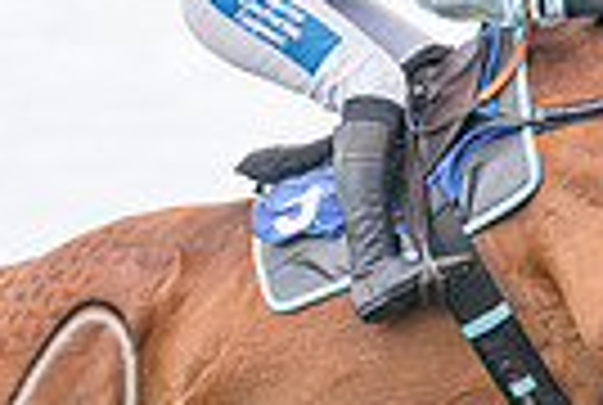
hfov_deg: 5.5
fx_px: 6312
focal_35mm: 376
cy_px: 329
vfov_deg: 3.7
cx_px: 648
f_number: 4
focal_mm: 70
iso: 400
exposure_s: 1/1600
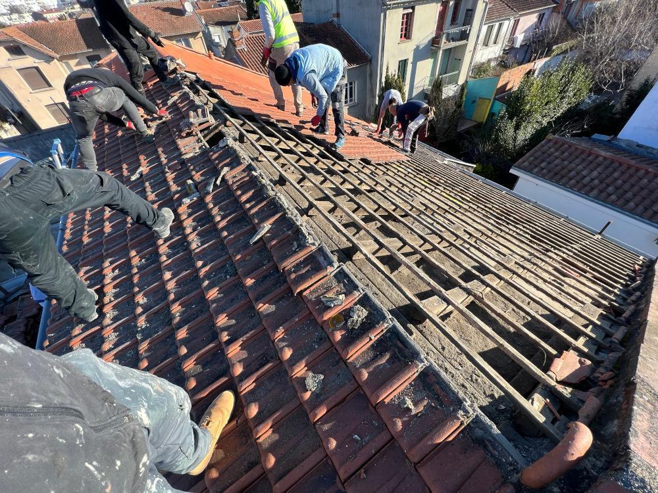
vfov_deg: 89.9
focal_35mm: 13
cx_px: 329
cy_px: 246
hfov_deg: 106.2
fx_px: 247
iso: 32
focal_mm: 1.57
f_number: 1.8
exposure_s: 1/430
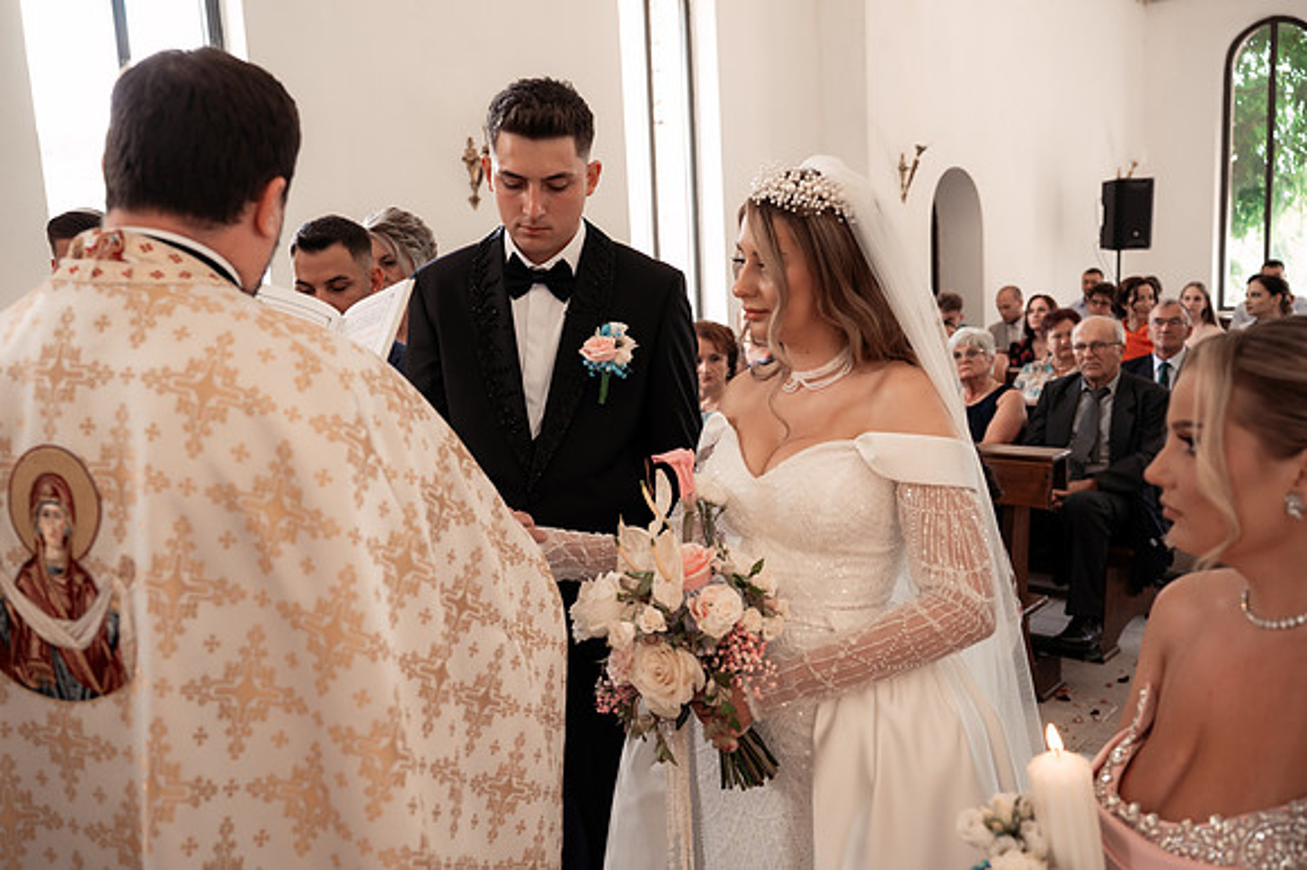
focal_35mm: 30
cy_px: 437
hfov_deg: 61.6
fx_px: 1095
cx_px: 625
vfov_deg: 43.3
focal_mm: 28
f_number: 3.2
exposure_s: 1/250
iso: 1600
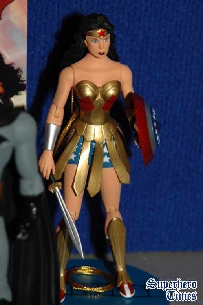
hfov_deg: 7.7
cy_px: 149
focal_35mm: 179
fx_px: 1517
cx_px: 101
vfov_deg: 11.5
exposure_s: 1/60
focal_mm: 116
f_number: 5.6
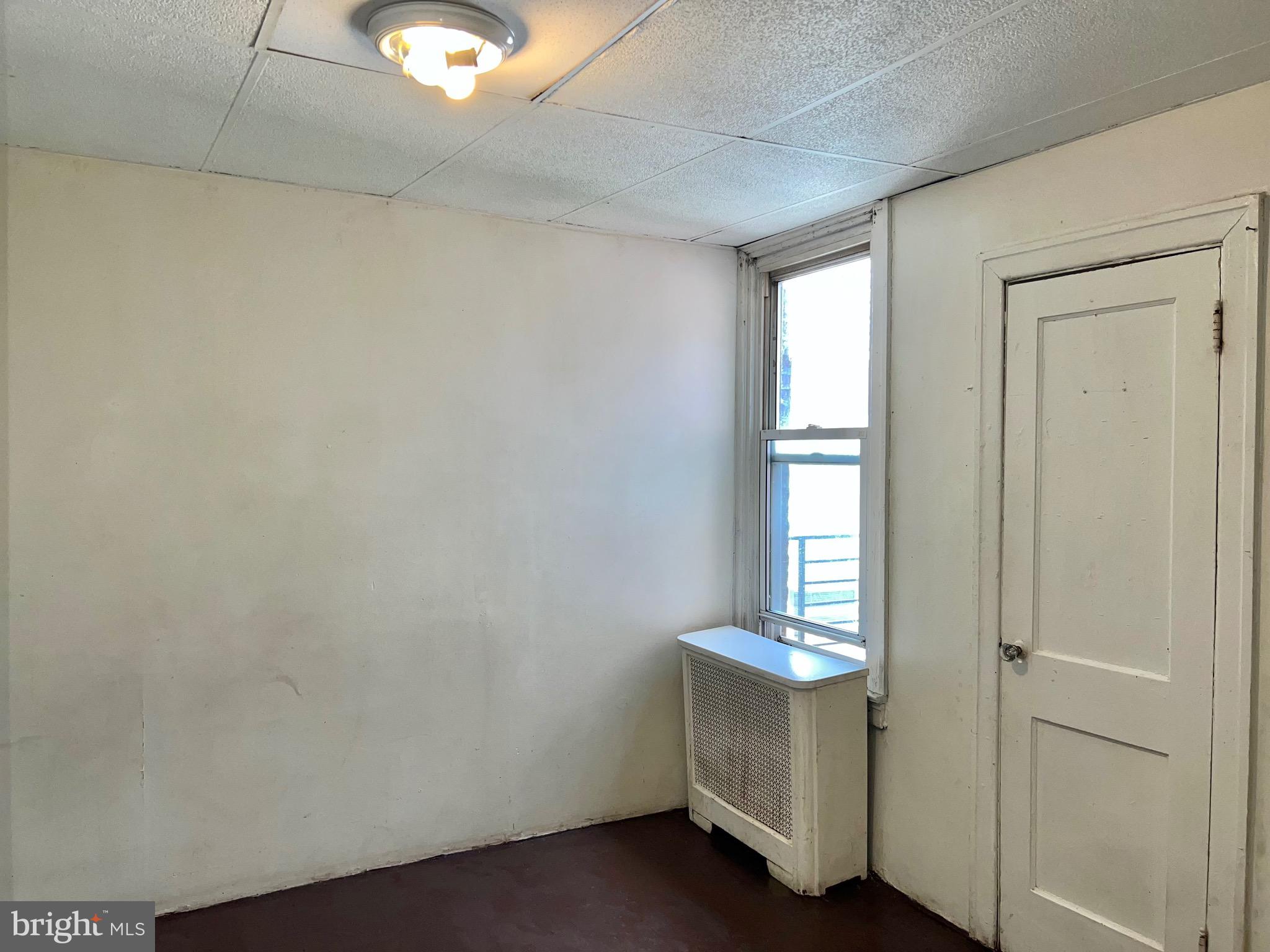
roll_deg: +0.3
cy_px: 476
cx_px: 635
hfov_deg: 67.3
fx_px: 954
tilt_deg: -1.4
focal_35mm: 26
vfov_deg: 53.1
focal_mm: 5.7
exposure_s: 1/156
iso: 40
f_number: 1.5
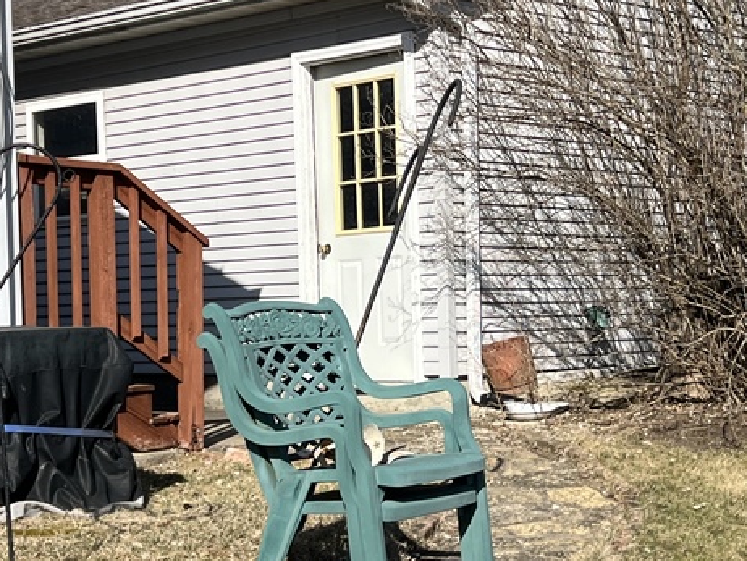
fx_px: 1749
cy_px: 369
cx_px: 393
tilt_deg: +0.7
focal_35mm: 81
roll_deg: +1.2
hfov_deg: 24.1
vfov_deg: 18.2
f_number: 1.5
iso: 50
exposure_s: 1/5076
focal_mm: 5.7
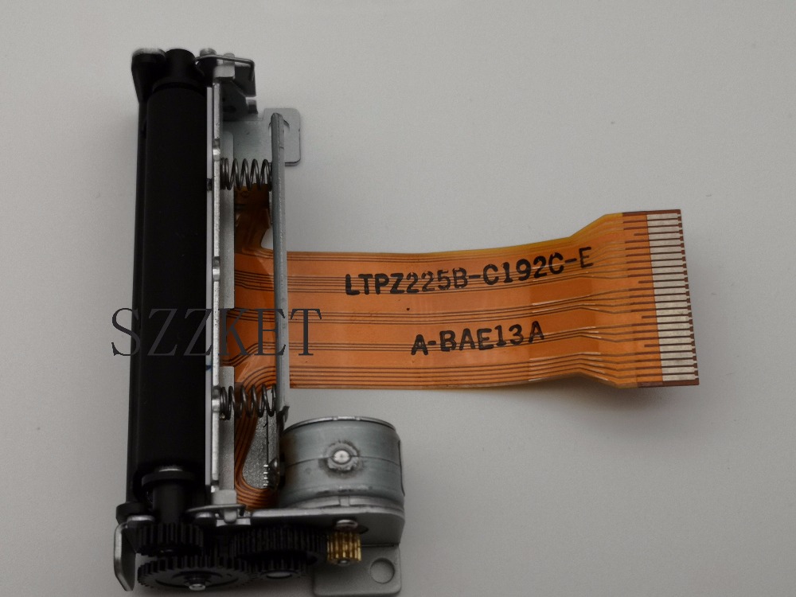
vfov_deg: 27.0
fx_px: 1242
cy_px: 298
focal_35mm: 54
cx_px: 398
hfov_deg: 35.5
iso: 50
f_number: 1.8
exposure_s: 1/1013
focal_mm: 3.95
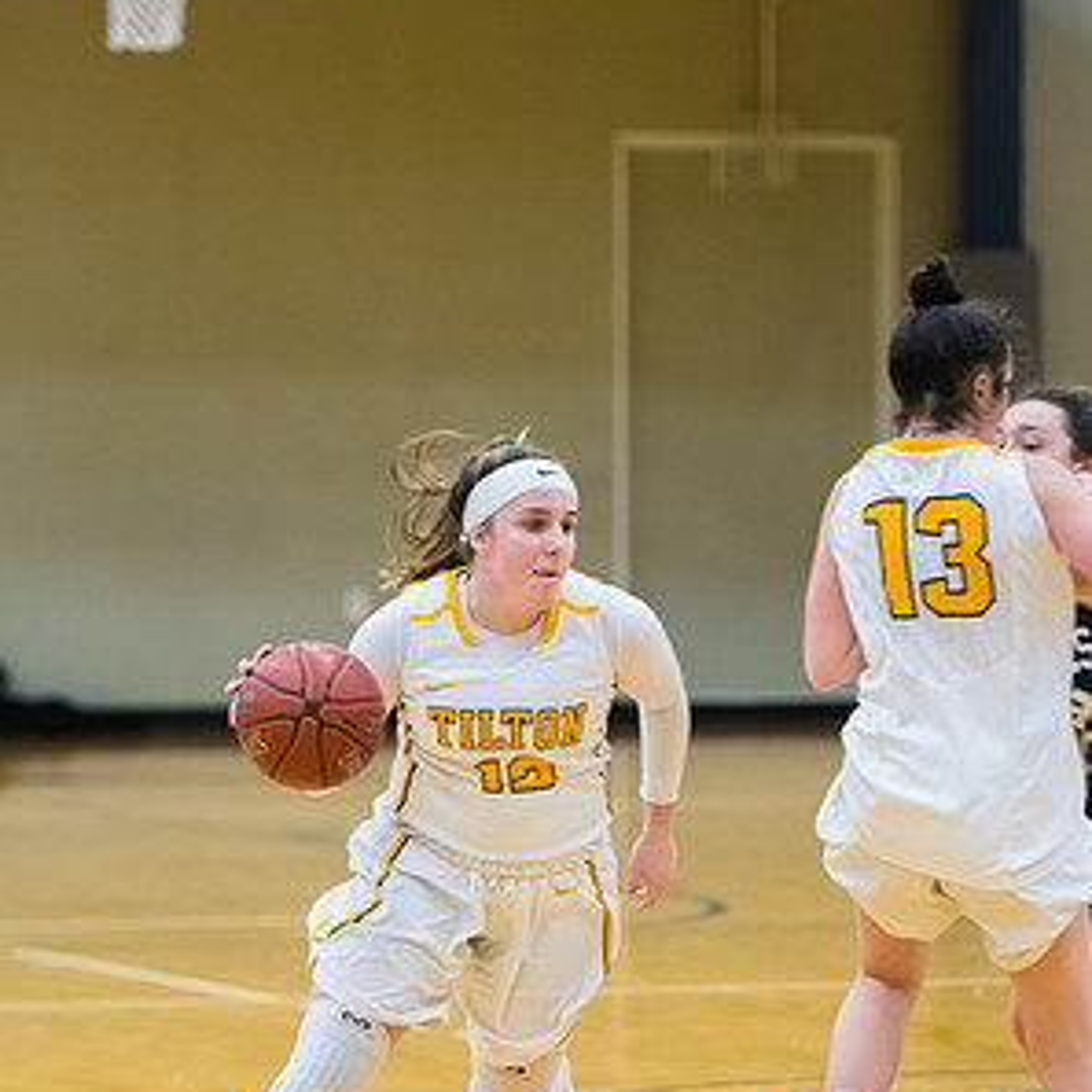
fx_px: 10671
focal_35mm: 299
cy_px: 798
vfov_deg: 5.9
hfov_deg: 5.9
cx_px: 544
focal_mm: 155
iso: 3200
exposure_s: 1/400
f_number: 3
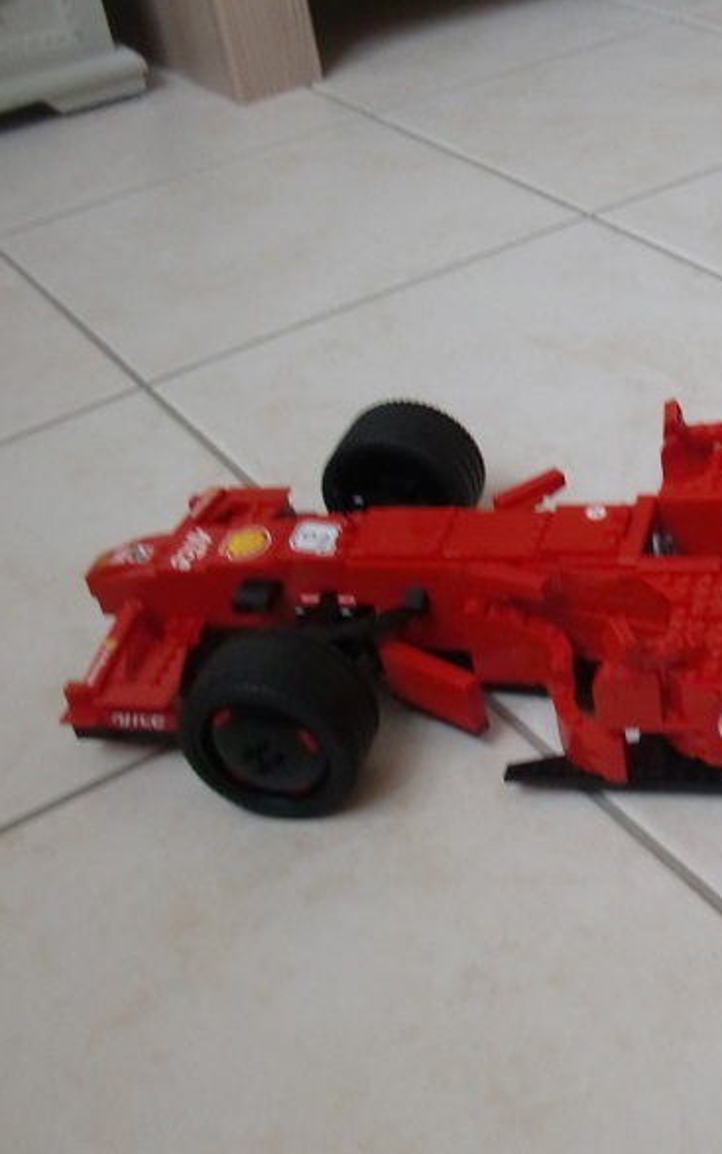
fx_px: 1637
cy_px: 582
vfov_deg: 38.9
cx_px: 752
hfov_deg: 23.6
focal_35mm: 52
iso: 400
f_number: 2.8
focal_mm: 6.3
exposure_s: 1/60
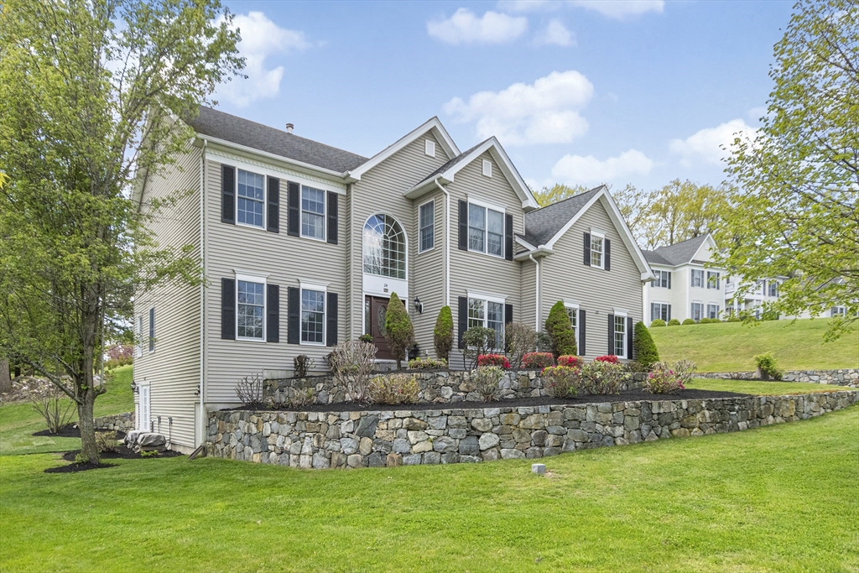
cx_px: 430
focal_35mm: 21
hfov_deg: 81.2
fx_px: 501
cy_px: 286
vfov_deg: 59.5
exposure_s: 1/5000
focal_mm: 14
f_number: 4
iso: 500
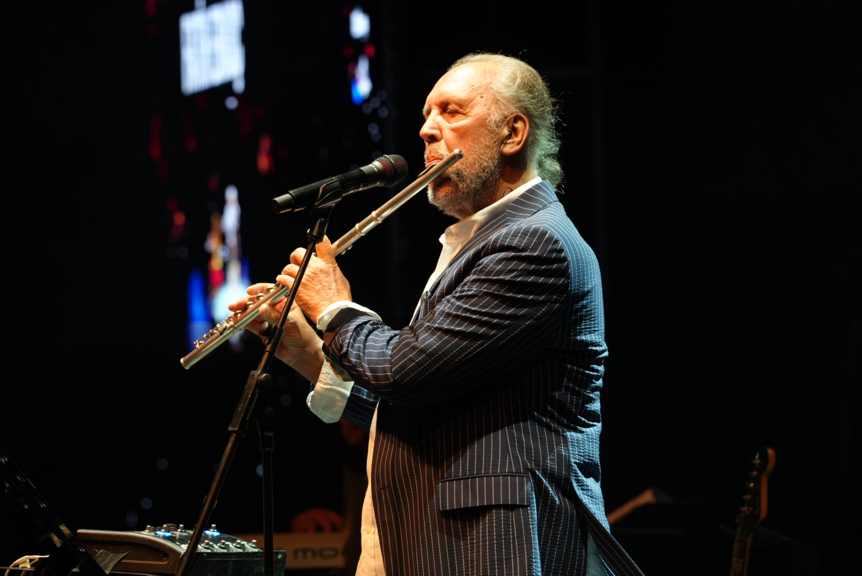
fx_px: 4744
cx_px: 431
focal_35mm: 198
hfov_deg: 10.4
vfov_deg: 6.9
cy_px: 288
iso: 1250
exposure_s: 1/250
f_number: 4
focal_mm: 132
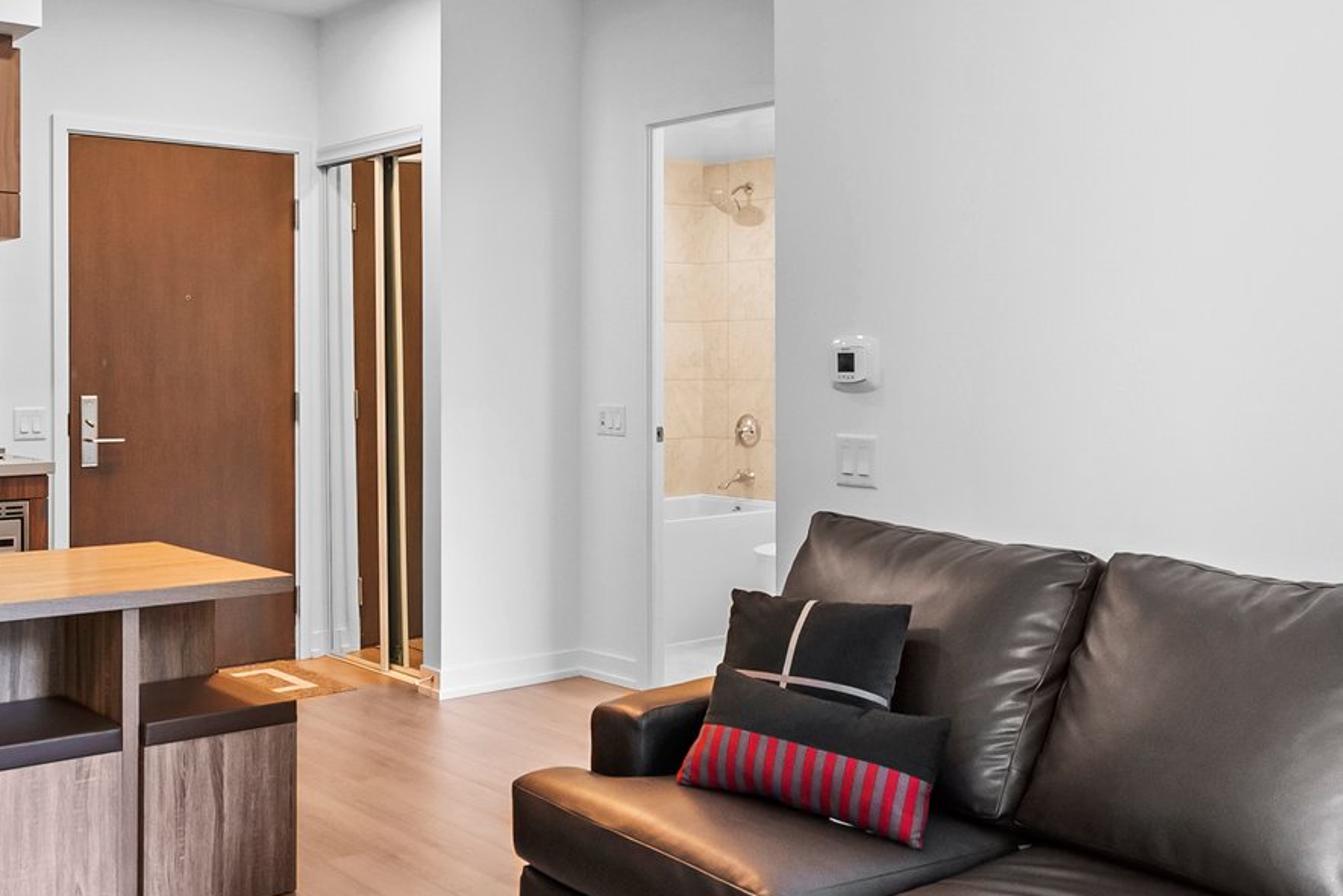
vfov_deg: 35.9
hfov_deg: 51.5
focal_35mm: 37
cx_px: 535
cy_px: 386
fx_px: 1380
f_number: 5.6
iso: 1600
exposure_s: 1/25
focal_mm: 16
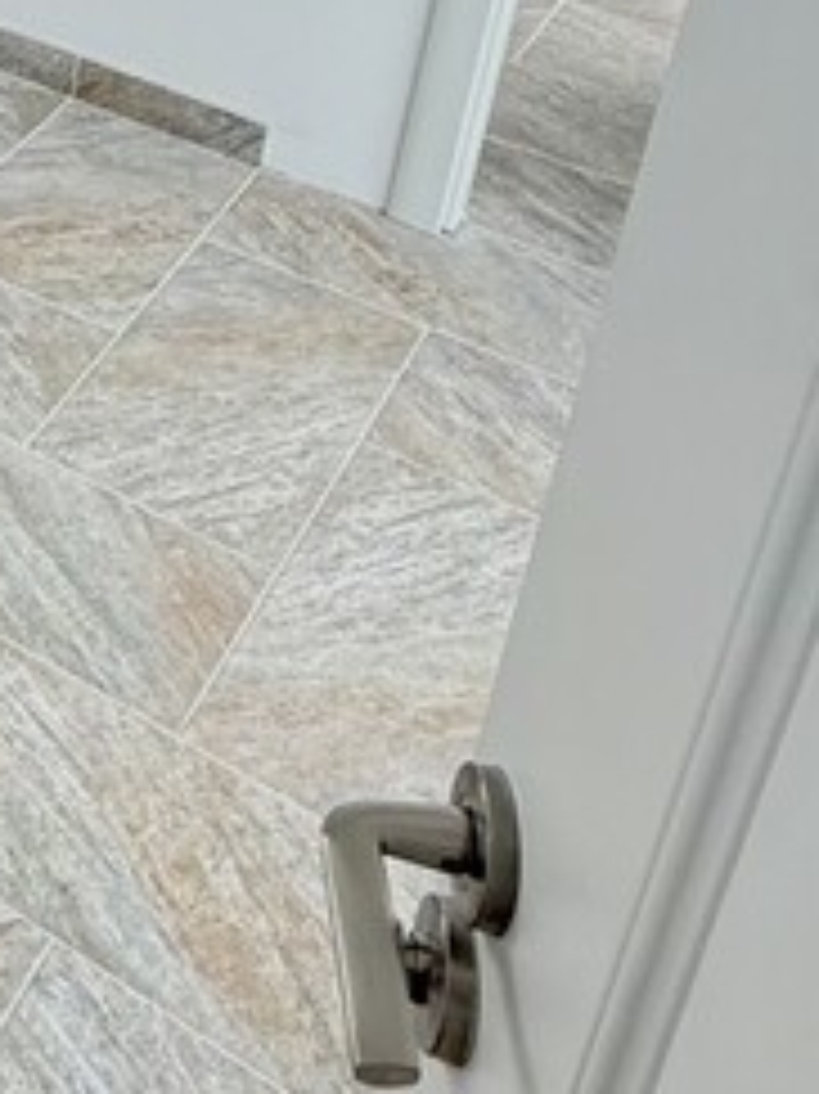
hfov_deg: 18.8
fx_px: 1863
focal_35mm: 59
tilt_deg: -20.6
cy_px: -203
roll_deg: +0.4
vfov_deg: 28.6
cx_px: -680
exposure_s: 1/99
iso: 250
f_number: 2.2
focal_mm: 2.22
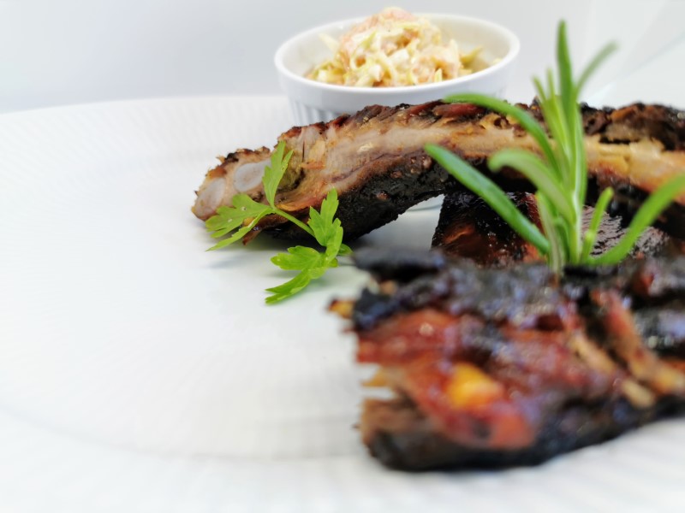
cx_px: 342
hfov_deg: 65.3
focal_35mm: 27
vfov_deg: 51.4
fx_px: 534
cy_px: 256
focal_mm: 5.56
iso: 80
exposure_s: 1/100
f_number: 1.6
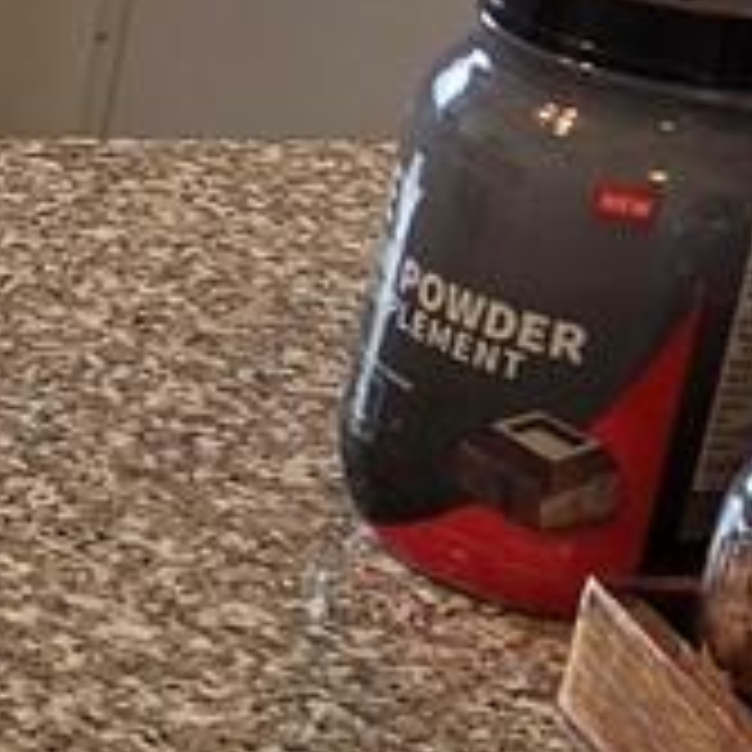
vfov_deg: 9.0
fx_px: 4793
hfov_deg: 7.4
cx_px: -1873
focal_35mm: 195
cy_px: 419
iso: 50
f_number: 1.8
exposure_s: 1/120
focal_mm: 5.4
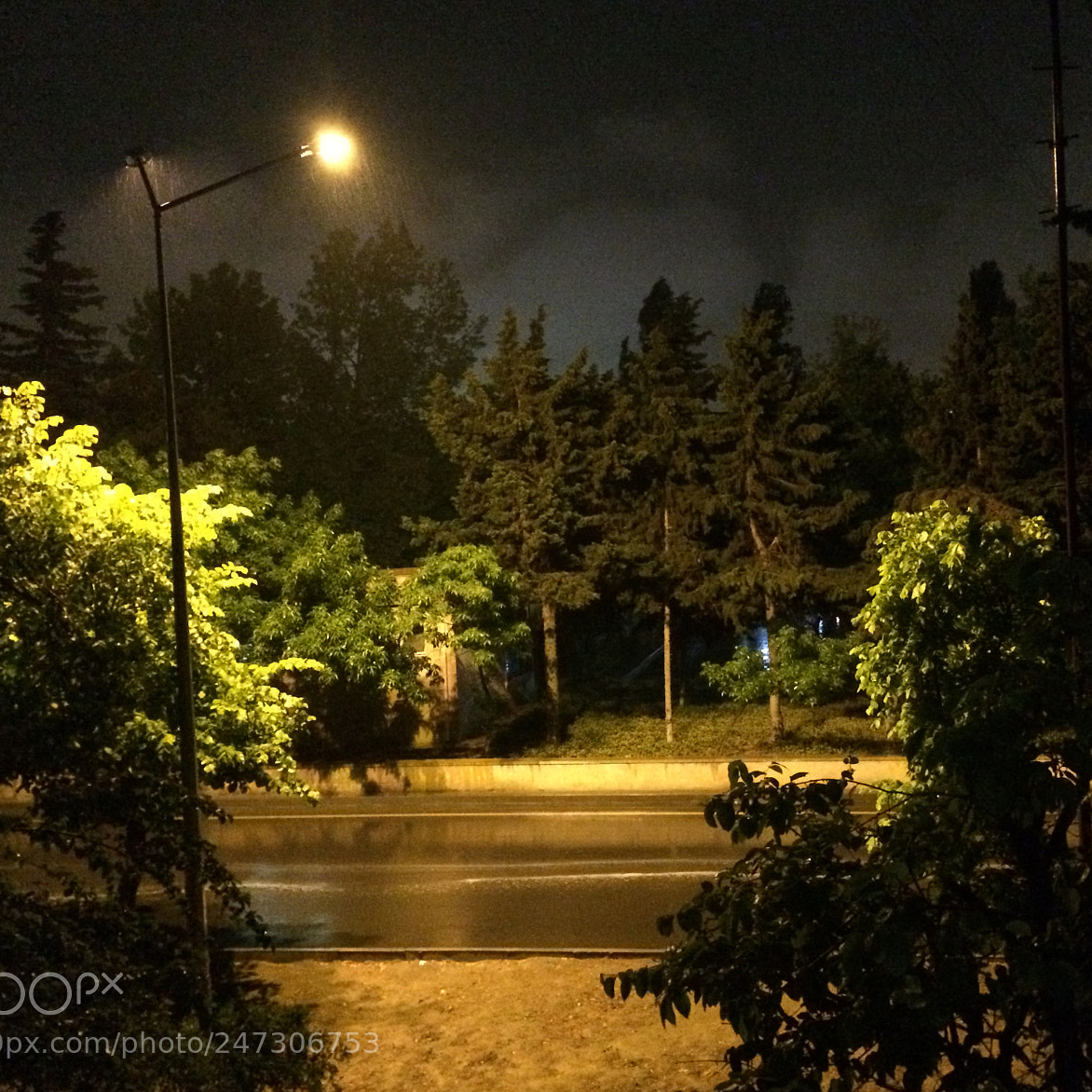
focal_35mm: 35
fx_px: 1249
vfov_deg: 47.2
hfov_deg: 47.0
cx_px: 637
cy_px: 557
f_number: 2.2
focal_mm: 4.15
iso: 2000
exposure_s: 1/17
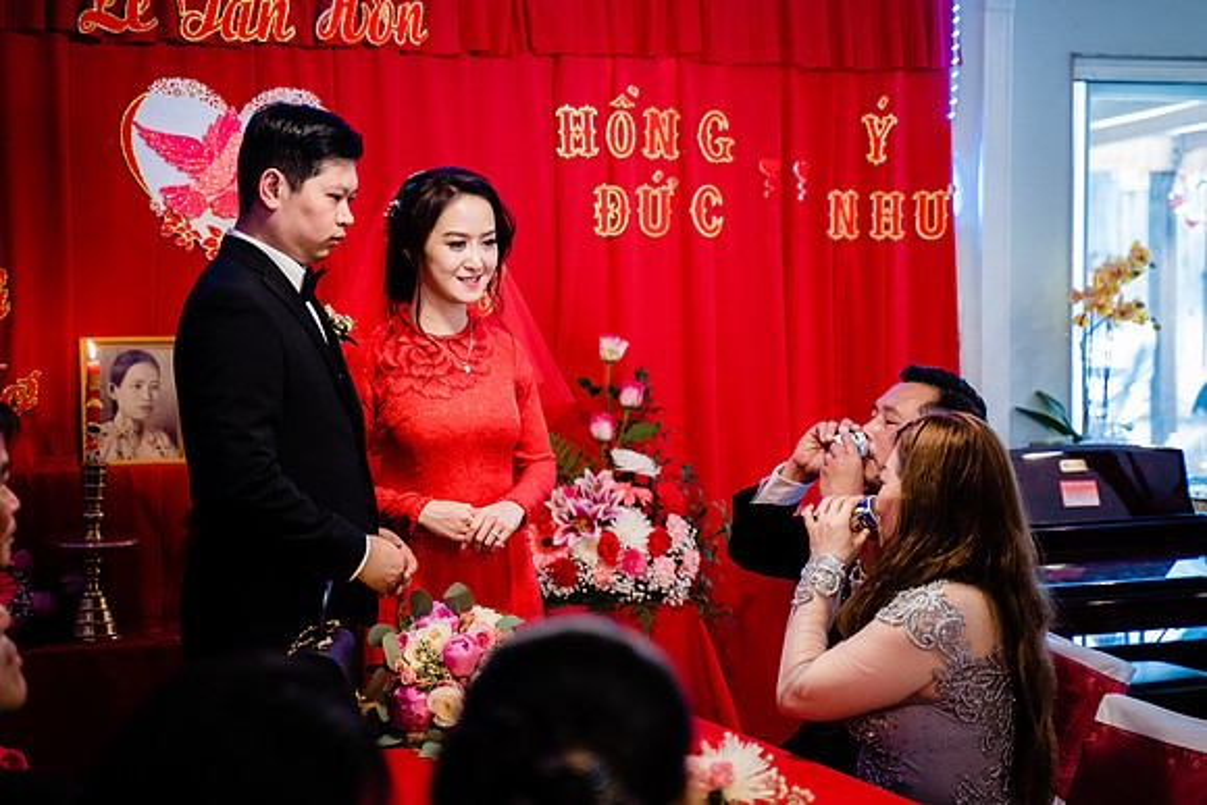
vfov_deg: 19.7
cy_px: 402
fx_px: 2314
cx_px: 604
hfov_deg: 29.2
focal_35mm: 69
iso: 2500
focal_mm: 69
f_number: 2.8
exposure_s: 1/125
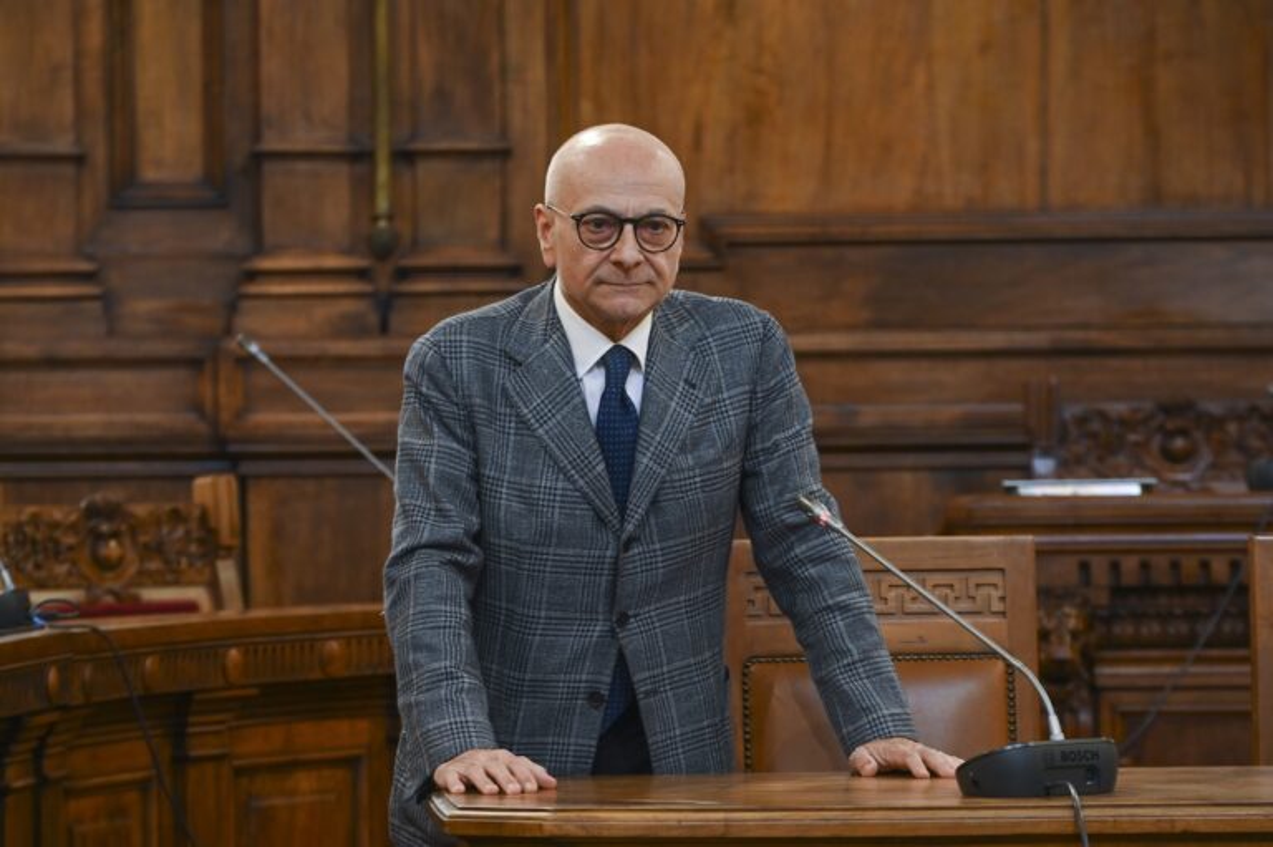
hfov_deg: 13.3
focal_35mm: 155
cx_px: 636
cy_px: 424
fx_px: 5477
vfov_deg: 8.8
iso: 3200
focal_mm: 155
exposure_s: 1/160
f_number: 7.1
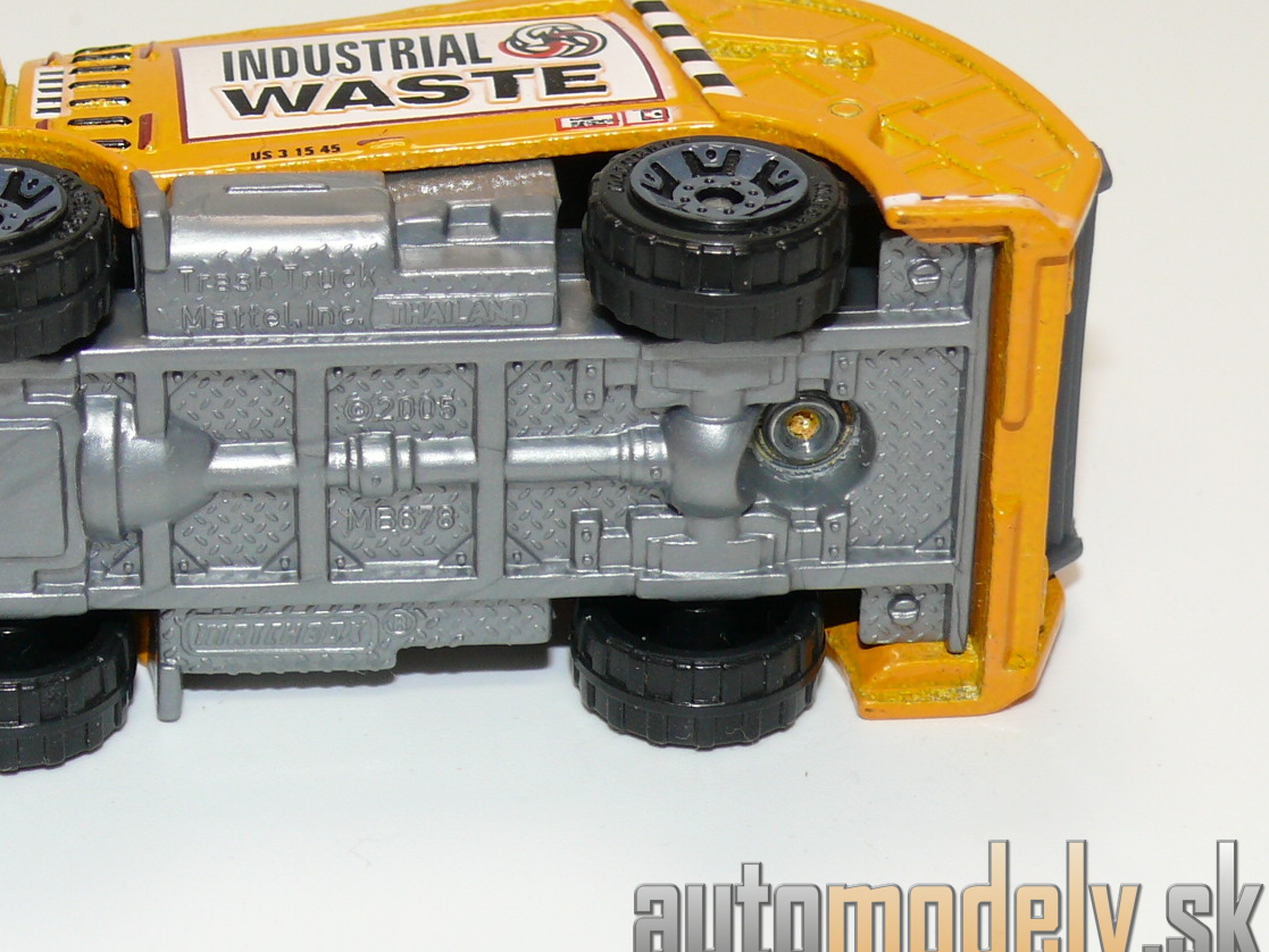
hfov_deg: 16.9
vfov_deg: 12.8
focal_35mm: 116
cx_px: 371
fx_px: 4253
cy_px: 332
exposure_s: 1/30
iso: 100
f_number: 4
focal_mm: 11.8
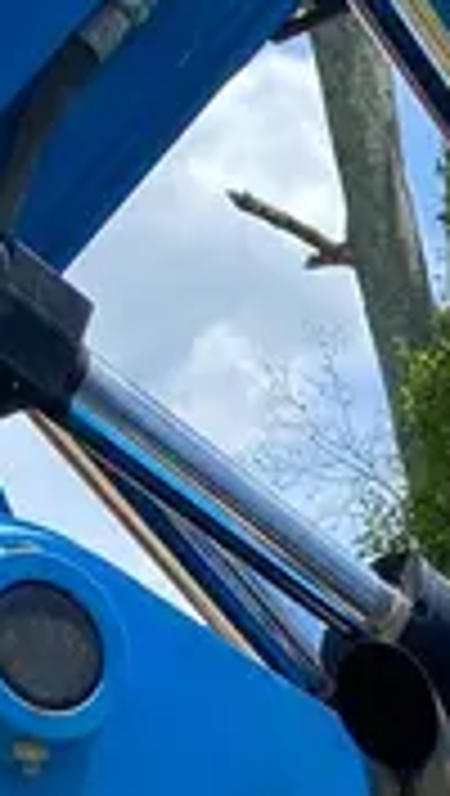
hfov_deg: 9.3
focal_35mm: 117
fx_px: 2474
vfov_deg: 15.4
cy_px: 1482
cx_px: 1089
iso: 32
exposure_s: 1/919
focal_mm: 4.25
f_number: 1.8
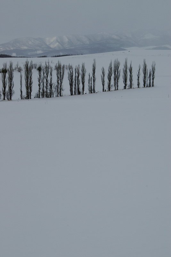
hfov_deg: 12.5
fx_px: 779
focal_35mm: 110
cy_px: 128
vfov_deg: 18.7
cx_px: 86
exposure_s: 1/1000
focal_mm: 73
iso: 200
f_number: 10
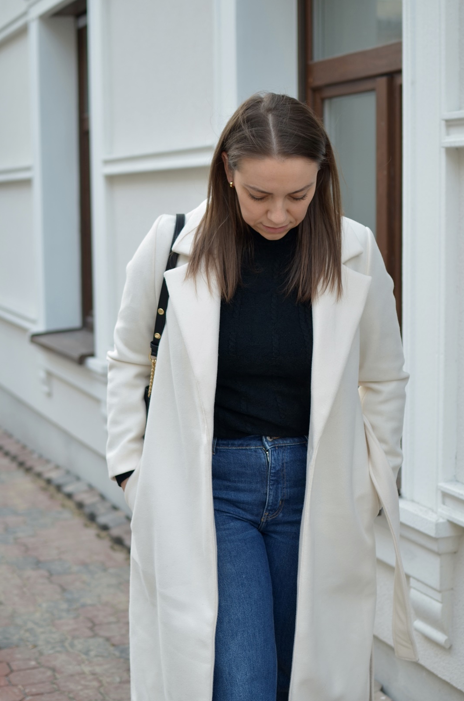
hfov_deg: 22.7
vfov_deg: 33.7
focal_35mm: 60
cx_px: 262
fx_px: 1157
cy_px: 360
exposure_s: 1/250
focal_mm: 35
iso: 100
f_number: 2.8
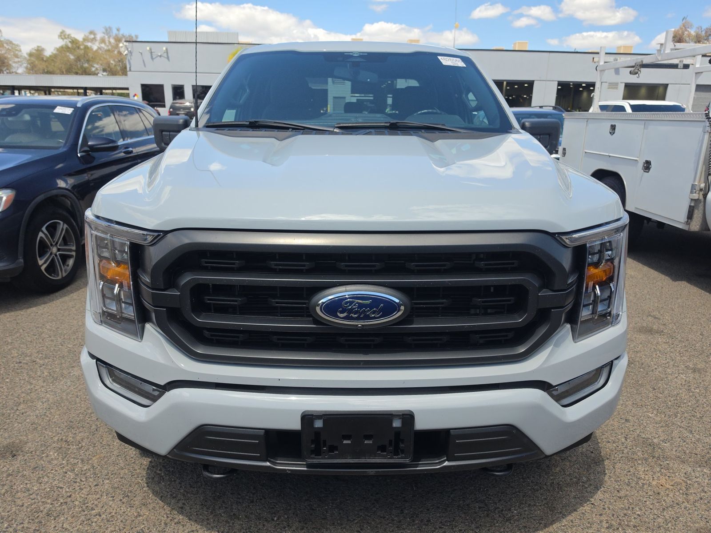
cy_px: 266
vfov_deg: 58.9
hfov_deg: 73.9
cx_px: 356
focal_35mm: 23
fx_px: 472
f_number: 1.4
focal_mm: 6.5
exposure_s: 1/4432
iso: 64
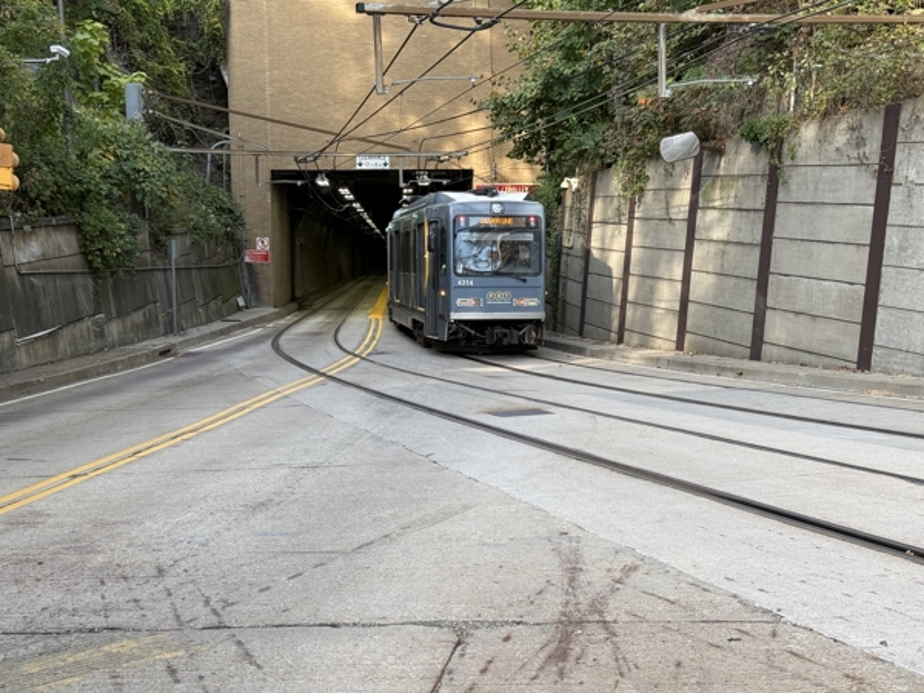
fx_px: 1281
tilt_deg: -6.6
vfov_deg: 30.3
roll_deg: +0.3
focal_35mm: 48
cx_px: 462
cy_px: 346
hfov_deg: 39.7
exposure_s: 1/574
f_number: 1.78
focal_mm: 6.76
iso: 64
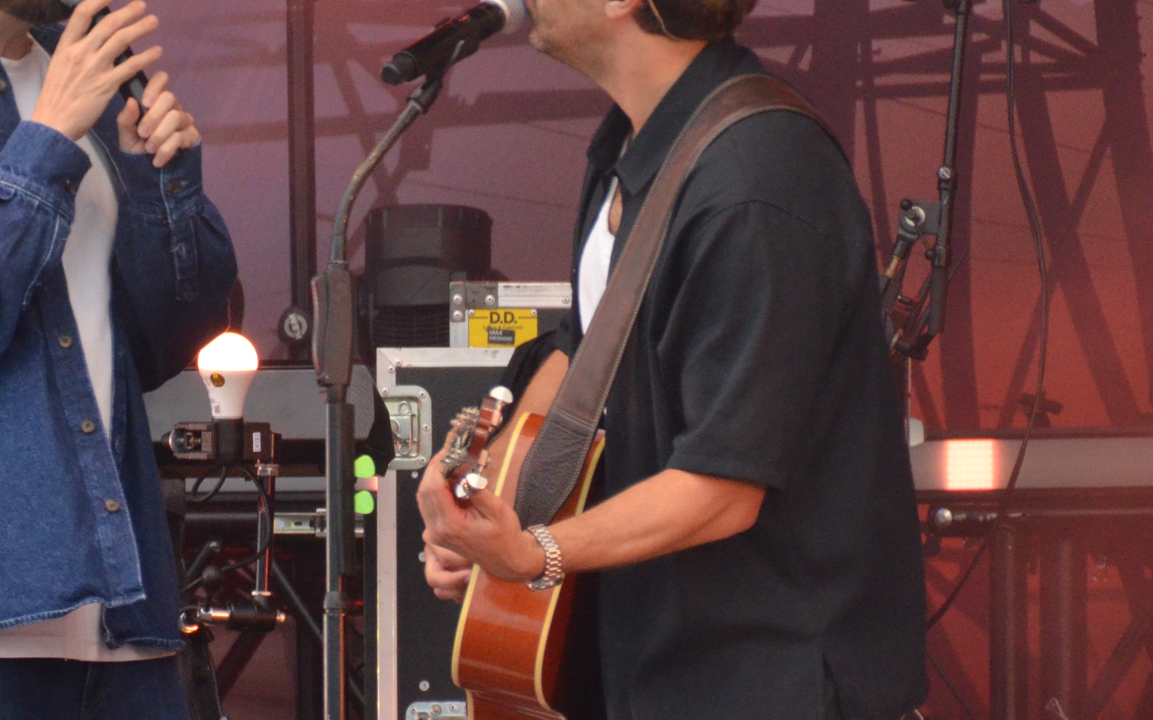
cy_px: 60
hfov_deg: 2.5
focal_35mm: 833
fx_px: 26172
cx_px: 276
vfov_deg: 1.6
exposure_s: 1/640
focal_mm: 250
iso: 1600
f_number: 6.3
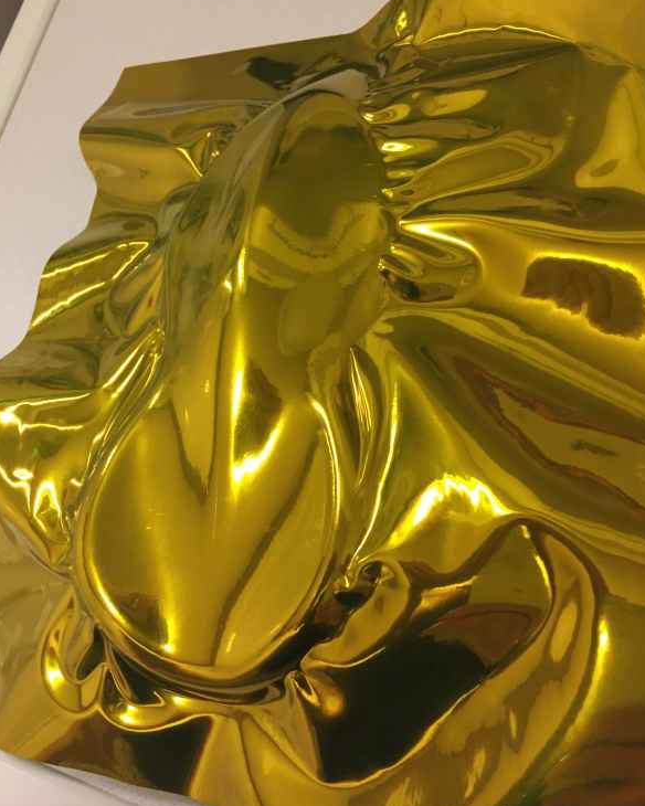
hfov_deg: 47.1
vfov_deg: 57.2
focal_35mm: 31
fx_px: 740
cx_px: 328
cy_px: 389
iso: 250
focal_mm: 4.15
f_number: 2.2
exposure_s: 1/33
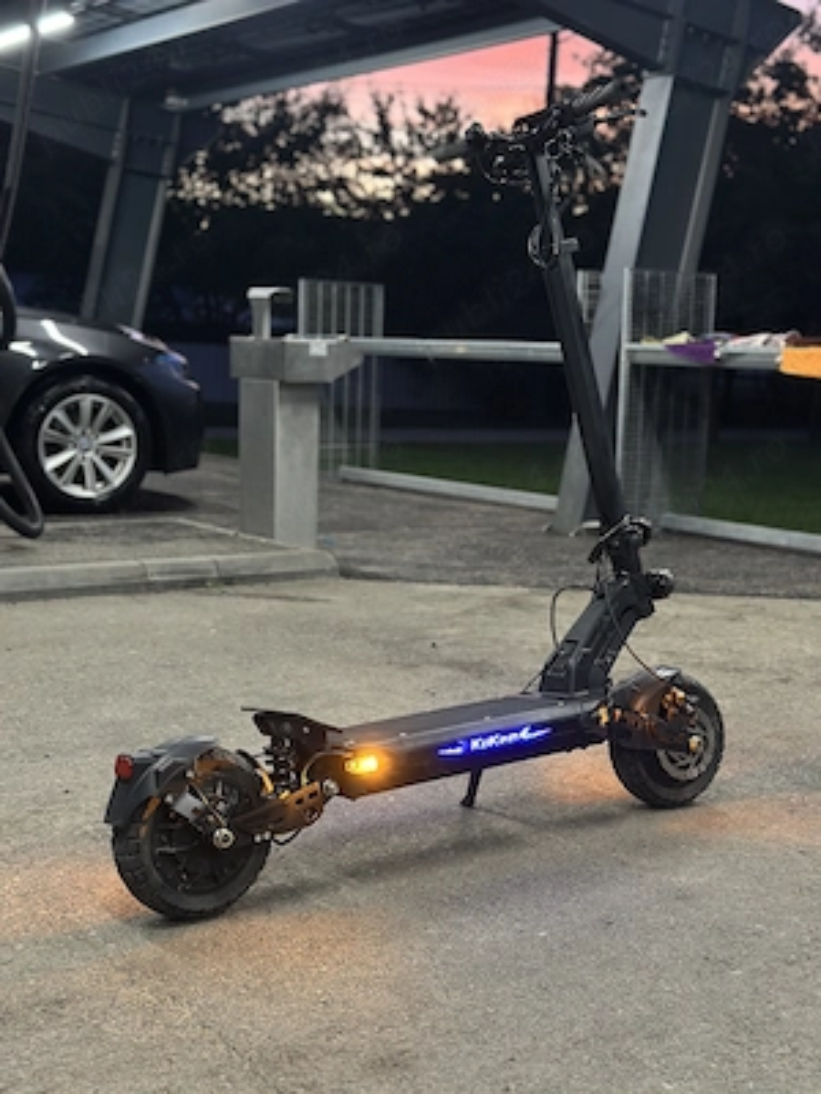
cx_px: 410
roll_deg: -2.6
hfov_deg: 30.3
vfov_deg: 39.7
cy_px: 547
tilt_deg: -6.7
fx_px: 1518
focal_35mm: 48
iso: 200
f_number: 1.78
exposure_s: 1/60
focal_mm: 6.86
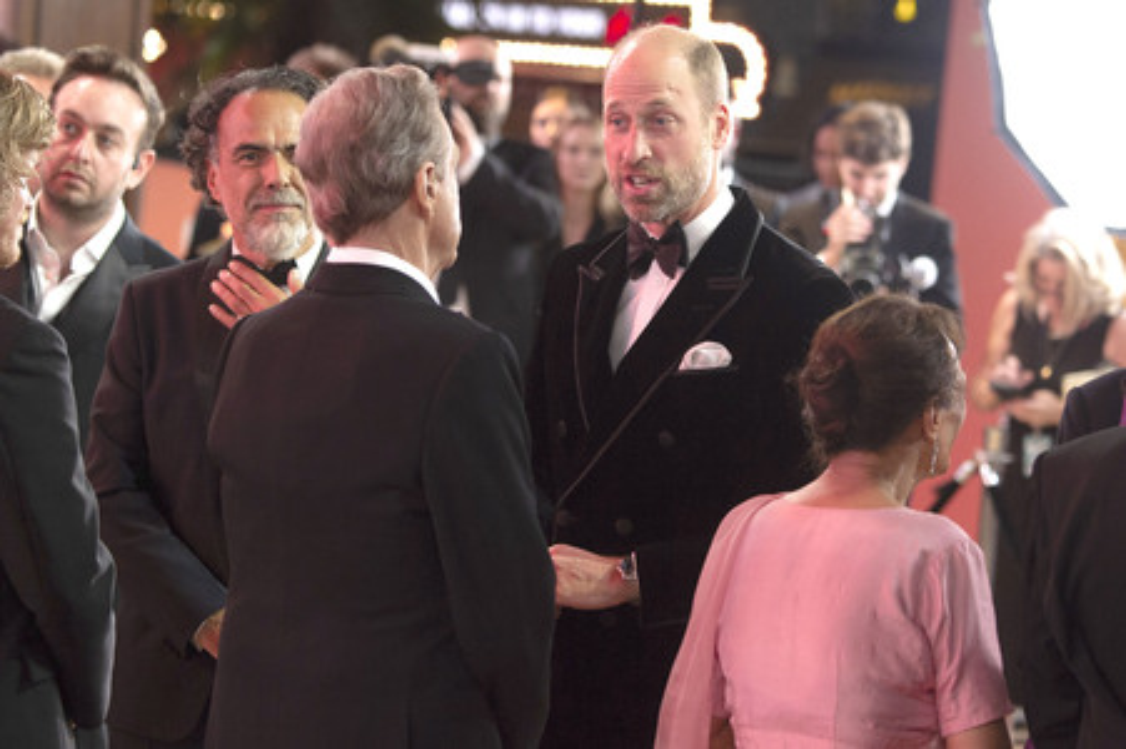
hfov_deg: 10.4
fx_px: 6190
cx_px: 656
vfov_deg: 6.9
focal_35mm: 198
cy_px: 427
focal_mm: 140
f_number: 5
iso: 1600
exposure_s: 1/250
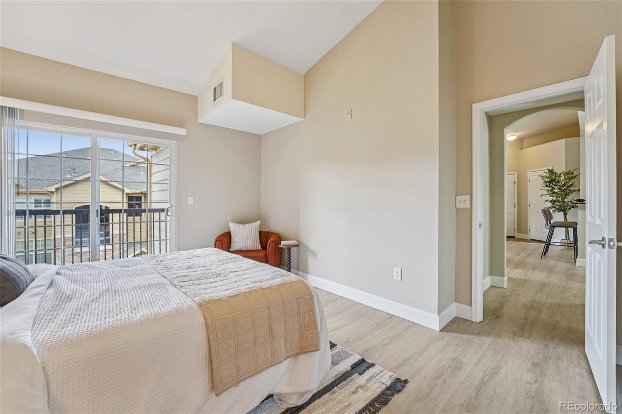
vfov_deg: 81.2
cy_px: 207
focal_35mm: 14
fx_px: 242
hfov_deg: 104.3
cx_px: 311
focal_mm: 14
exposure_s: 1/10
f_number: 8
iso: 400
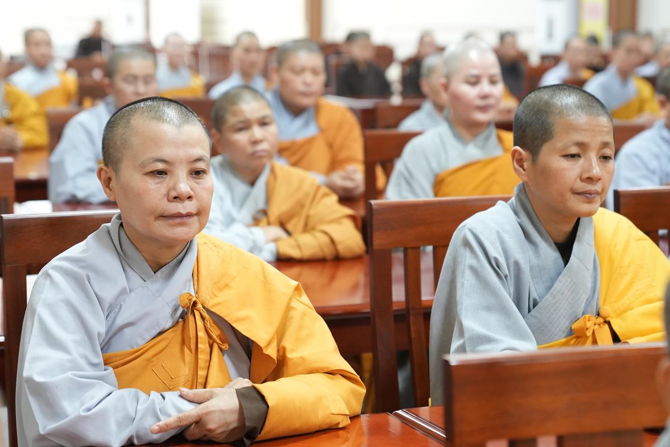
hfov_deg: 23.9
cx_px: 335
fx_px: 1582
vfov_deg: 16.1
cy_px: 224
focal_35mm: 85
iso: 3200
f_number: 2.8
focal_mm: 57
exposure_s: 1/100
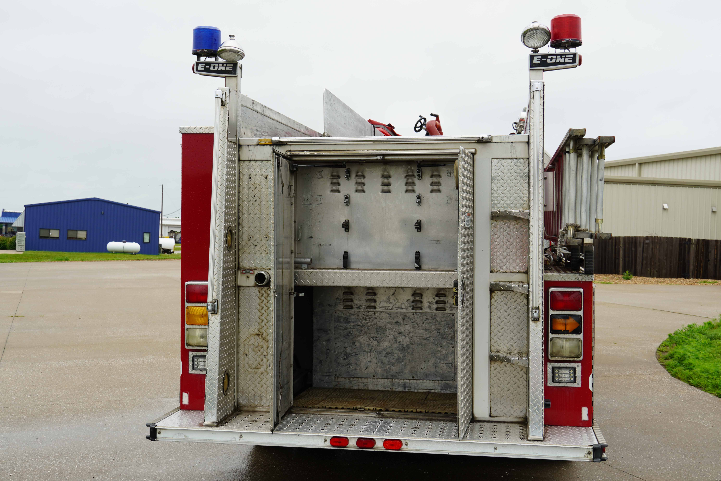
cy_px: 240
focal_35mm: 46
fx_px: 931
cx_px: 360
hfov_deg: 42.3
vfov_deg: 28.9
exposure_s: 1/100
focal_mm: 31
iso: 100
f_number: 7.1
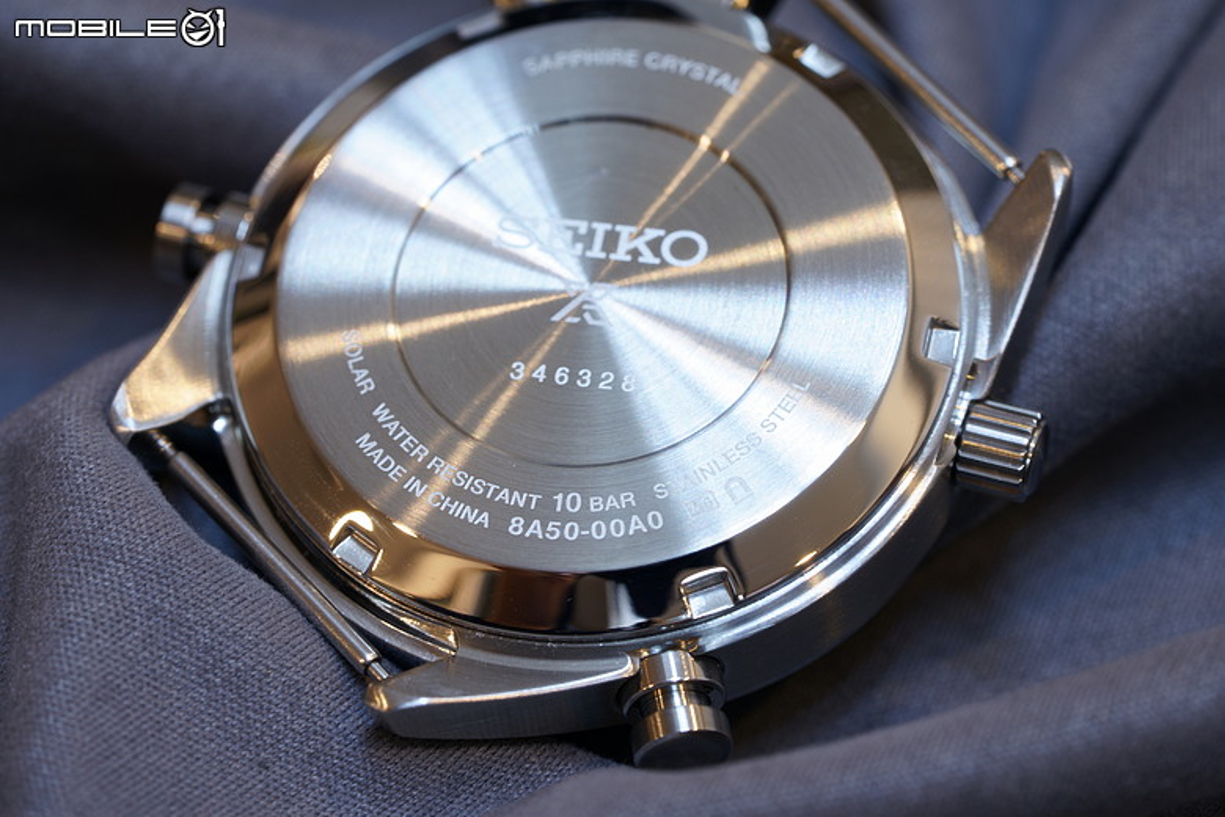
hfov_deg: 22.6
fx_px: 3062
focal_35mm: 90
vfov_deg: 15.2
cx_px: 612
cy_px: 408
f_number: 8
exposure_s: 2
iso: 100
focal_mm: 90
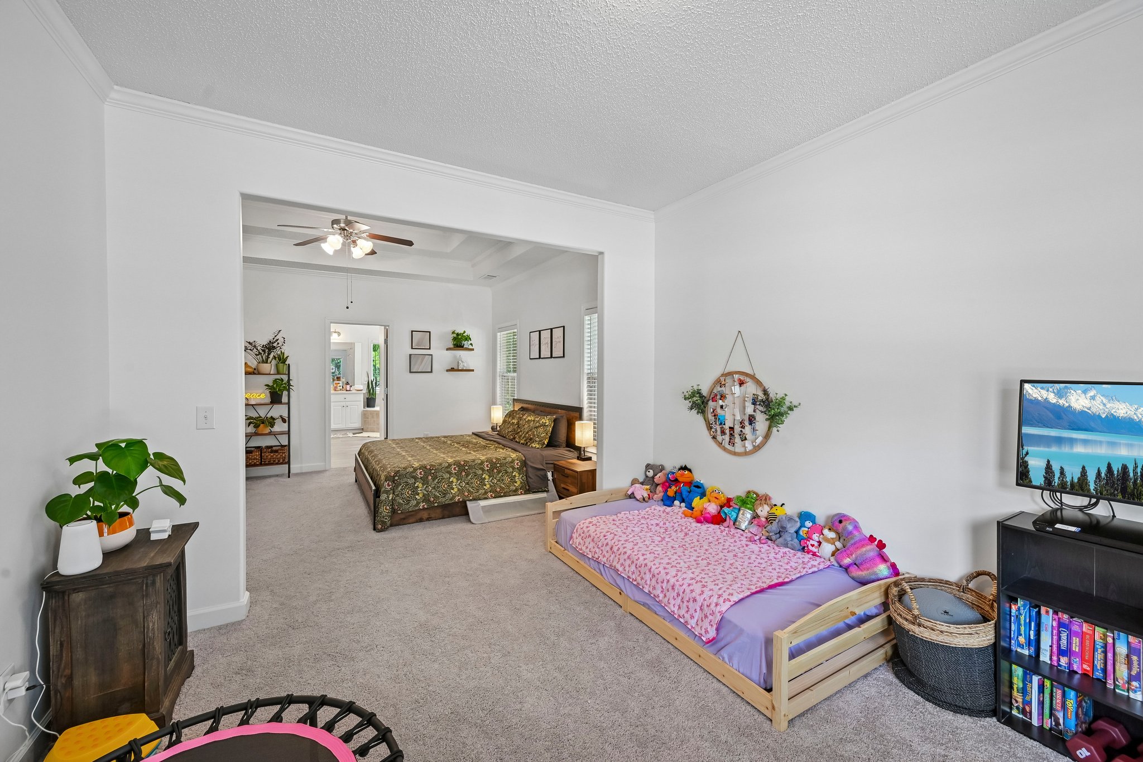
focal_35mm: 14
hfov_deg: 104.3
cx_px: 572
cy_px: 381
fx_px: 444
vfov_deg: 81.2
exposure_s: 1/15
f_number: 8
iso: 450
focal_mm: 14
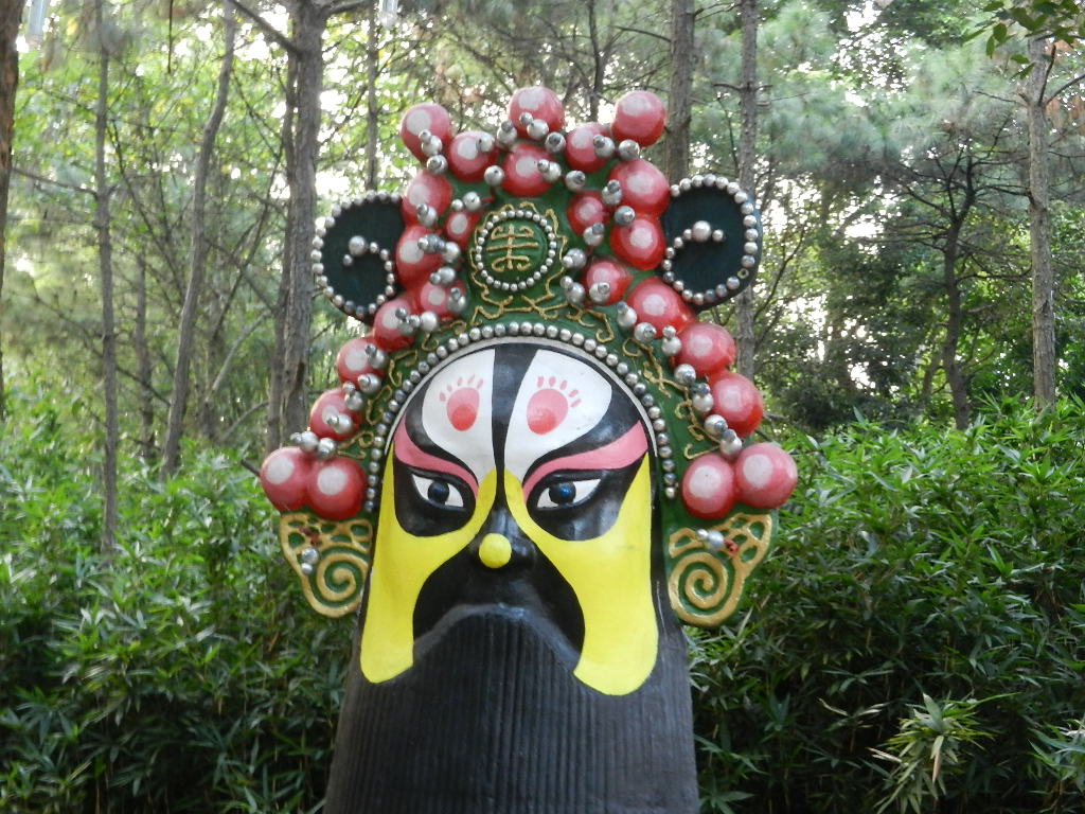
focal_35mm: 53
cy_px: 407
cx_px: 542
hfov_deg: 36.2
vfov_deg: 27.5
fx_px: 1661
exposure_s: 1/15
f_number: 4.4
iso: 400
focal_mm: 9.4
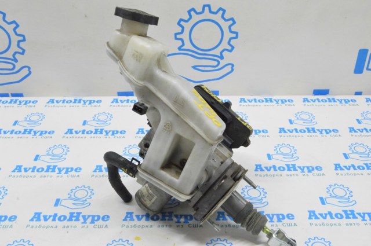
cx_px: 186
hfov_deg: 49.6
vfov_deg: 34.1
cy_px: 123
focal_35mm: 39
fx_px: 401
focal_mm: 26
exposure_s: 1/20
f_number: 20
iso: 6400
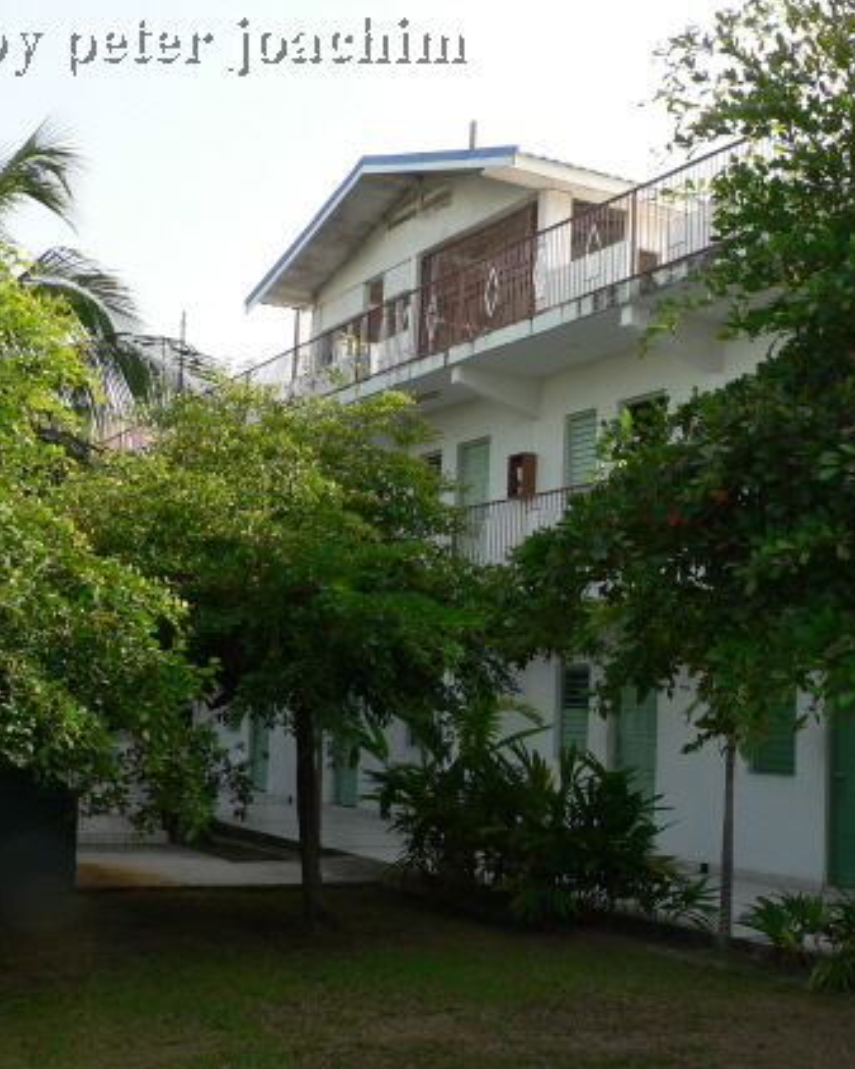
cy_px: 537
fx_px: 1454
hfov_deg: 32.2
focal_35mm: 46
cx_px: 636
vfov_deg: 40.3
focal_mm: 6
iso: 64
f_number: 4
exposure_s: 1/250
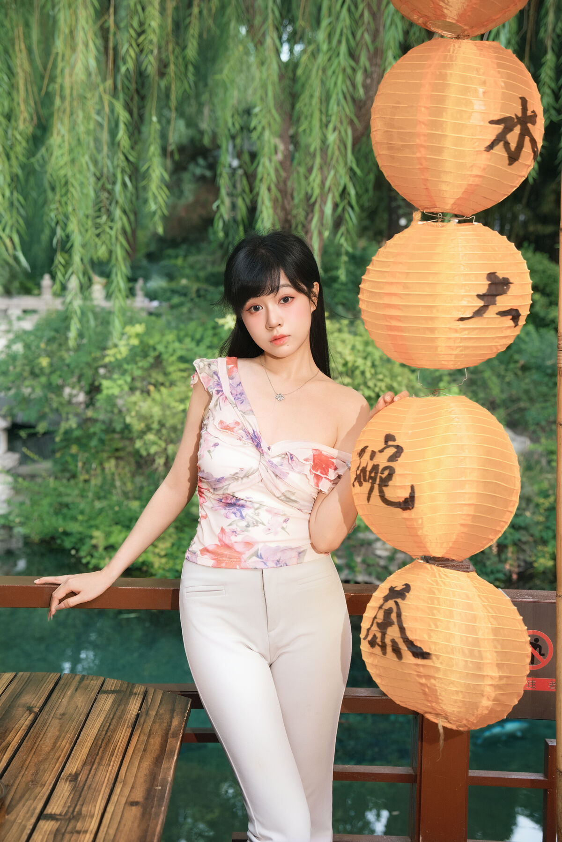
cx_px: 281
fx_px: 1146
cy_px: 421
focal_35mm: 49
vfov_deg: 40.3
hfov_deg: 27.5
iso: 640
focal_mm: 49
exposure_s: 1/125
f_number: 4
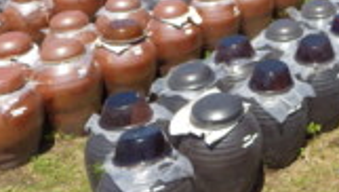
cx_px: 366
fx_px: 603
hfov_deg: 28.7
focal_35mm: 67
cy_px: -87
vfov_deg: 16.6
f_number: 3.1
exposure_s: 1/1250
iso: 100
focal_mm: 4
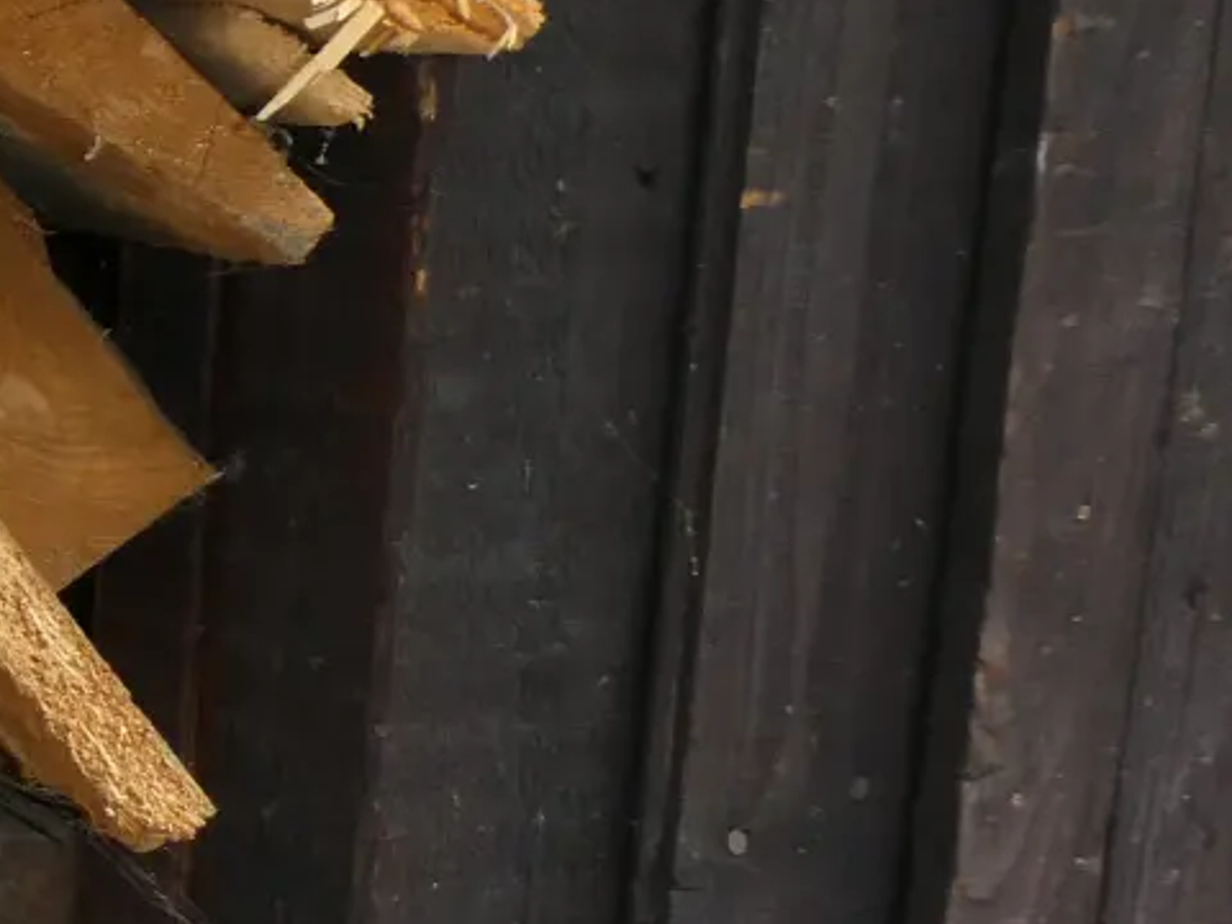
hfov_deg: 16.7
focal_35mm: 96
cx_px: -1027
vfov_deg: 15.4
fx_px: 3417
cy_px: 608
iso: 125
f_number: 3.3
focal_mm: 4.3
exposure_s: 1/60
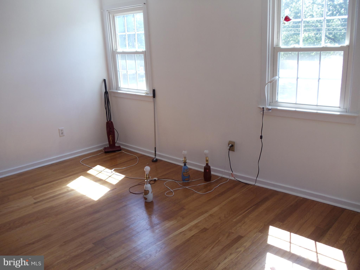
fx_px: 458
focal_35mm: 44
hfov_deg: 42.9
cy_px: 135
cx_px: 180
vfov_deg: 32.9
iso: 100
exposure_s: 1/80
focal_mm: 6
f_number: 3.5
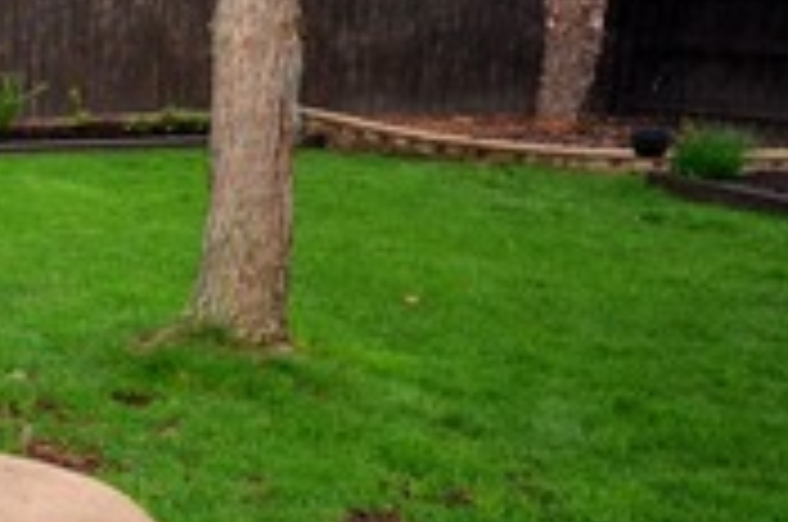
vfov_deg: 24.3
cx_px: -464
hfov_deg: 25.1
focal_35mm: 55
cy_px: 137
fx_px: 1202
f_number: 4
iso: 320
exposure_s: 1/125
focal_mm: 10
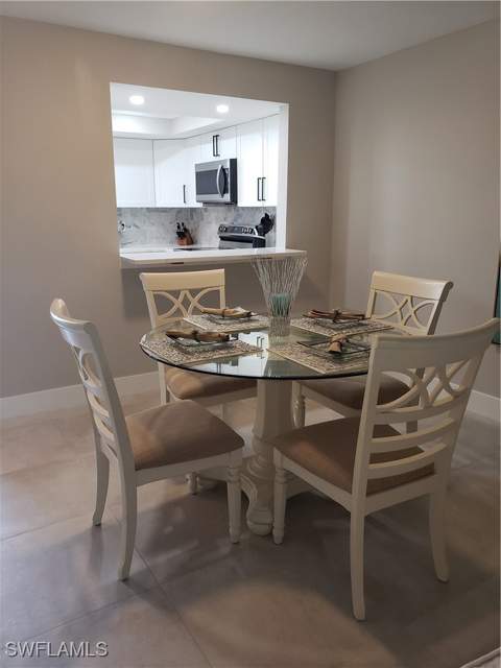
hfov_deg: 53.1
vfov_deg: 67.3
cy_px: 334
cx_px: 250
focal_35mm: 26
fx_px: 502
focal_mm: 4.3
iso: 250
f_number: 2.4
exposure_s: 1/60
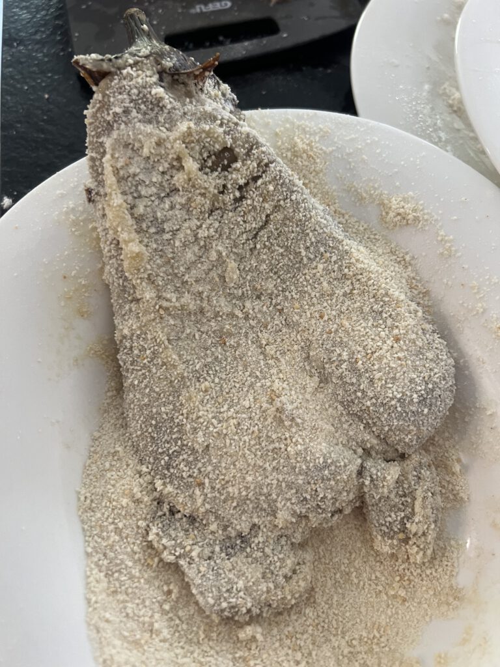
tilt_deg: -67.4
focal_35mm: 26
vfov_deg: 67.3
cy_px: 334
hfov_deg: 53.1
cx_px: 250
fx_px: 501
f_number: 1.5
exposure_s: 1/60
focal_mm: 5.7
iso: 200
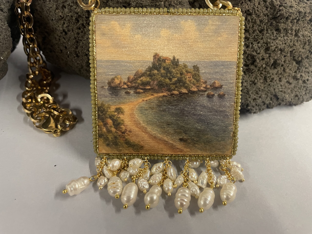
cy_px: 117
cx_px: 156
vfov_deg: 53.1
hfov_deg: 67.3
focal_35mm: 26
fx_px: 234
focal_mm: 4.2
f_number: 1.6
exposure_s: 1/50
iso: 200
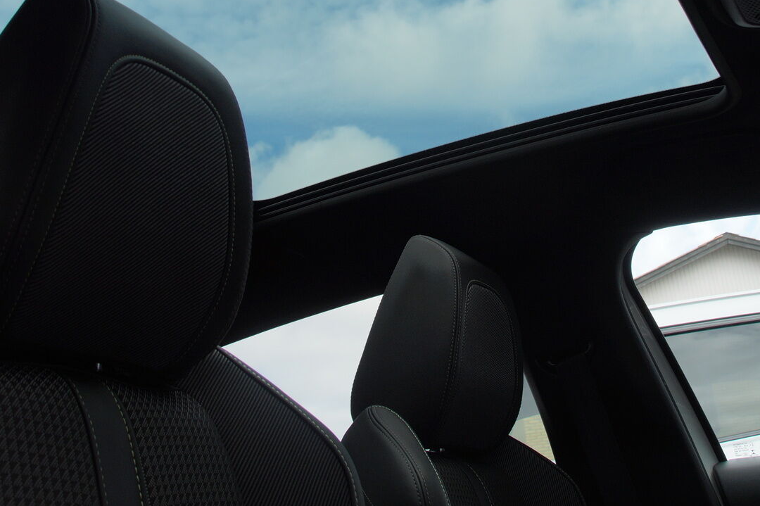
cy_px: 74
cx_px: 473
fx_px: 1013
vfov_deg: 27.3
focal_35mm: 48
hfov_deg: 40.9
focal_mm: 18
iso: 100
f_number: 5.6
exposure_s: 1/125
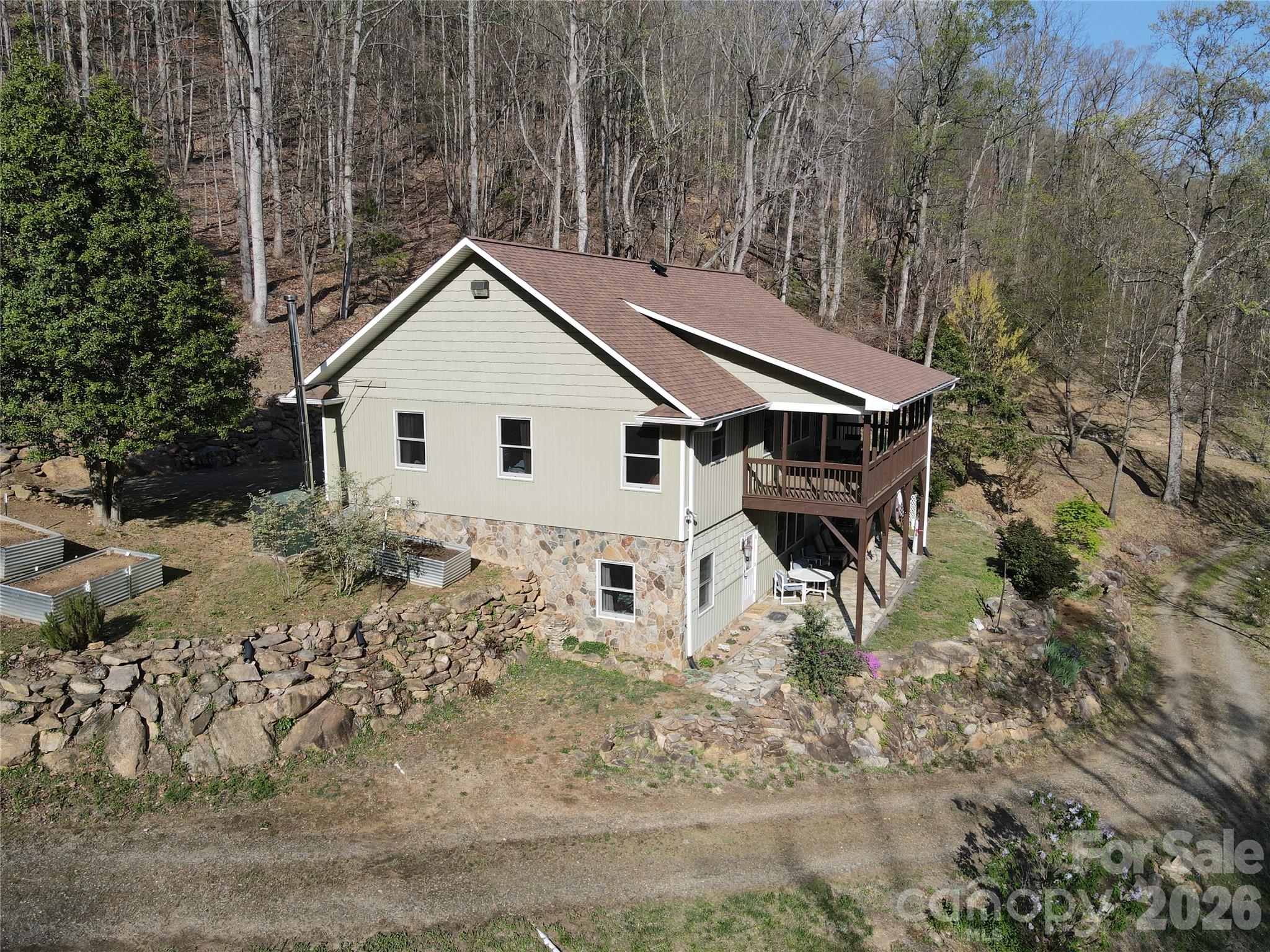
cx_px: 635
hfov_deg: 71.6
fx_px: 881
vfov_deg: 56.8
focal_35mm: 24
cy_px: 476
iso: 100
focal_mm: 4.5
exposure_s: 1/725
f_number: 2.8
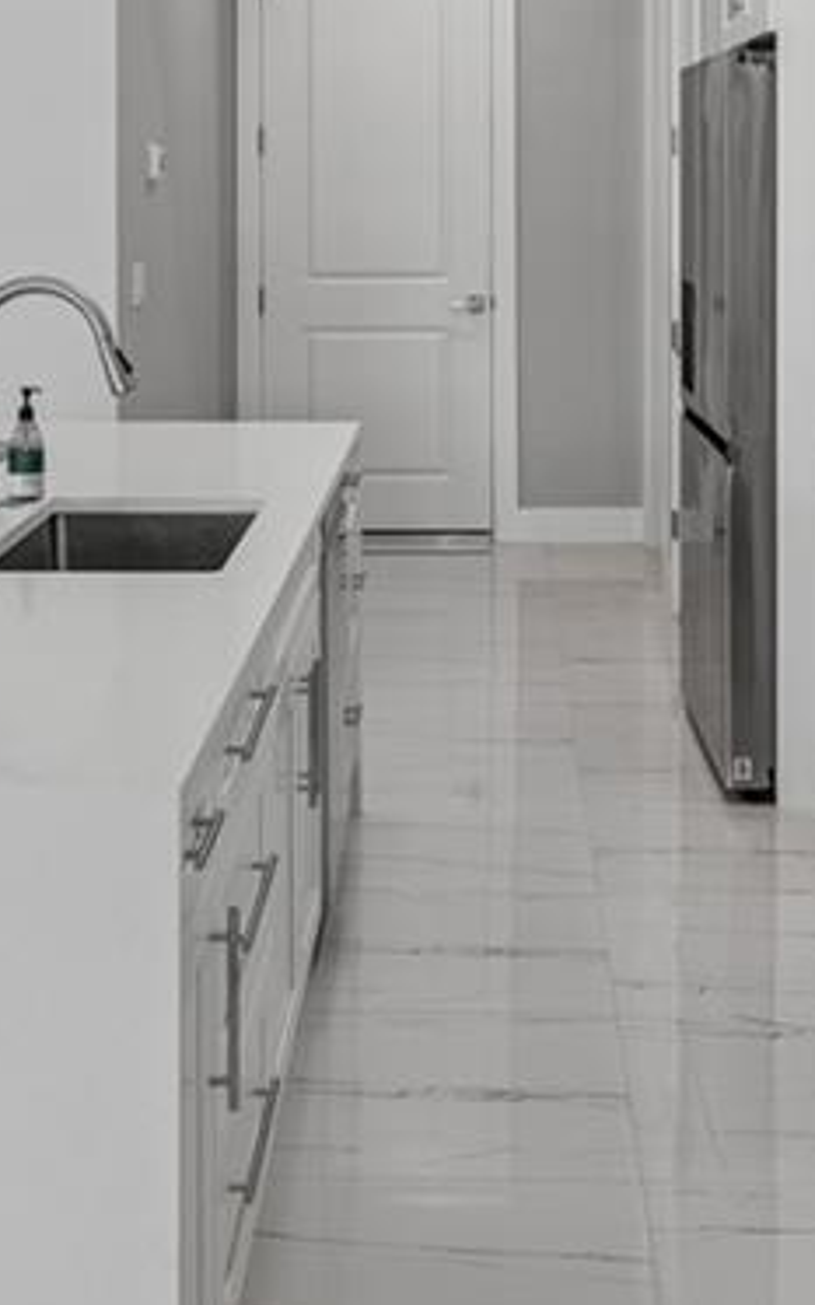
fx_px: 2041
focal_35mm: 57
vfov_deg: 33.6
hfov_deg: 22.6
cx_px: 448
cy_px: 140
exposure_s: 1/40
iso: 400
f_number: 8
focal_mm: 20.5
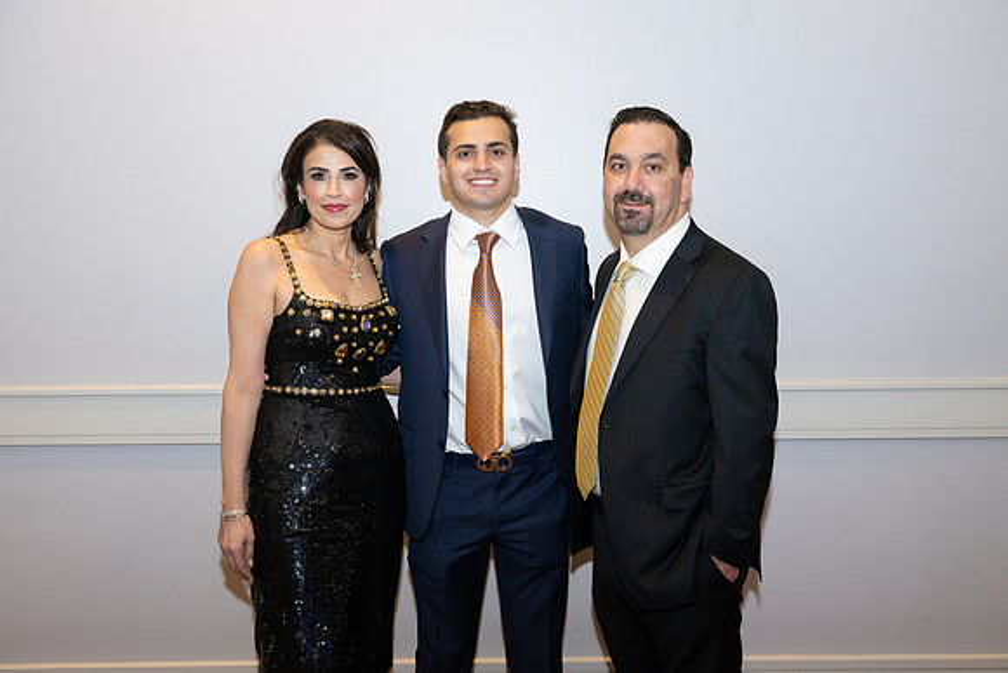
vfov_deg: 35.1
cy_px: 336
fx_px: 1064
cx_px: 504
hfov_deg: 50.7
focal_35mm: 38
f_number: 5.6
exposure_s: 1/100
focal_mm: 38
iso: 800
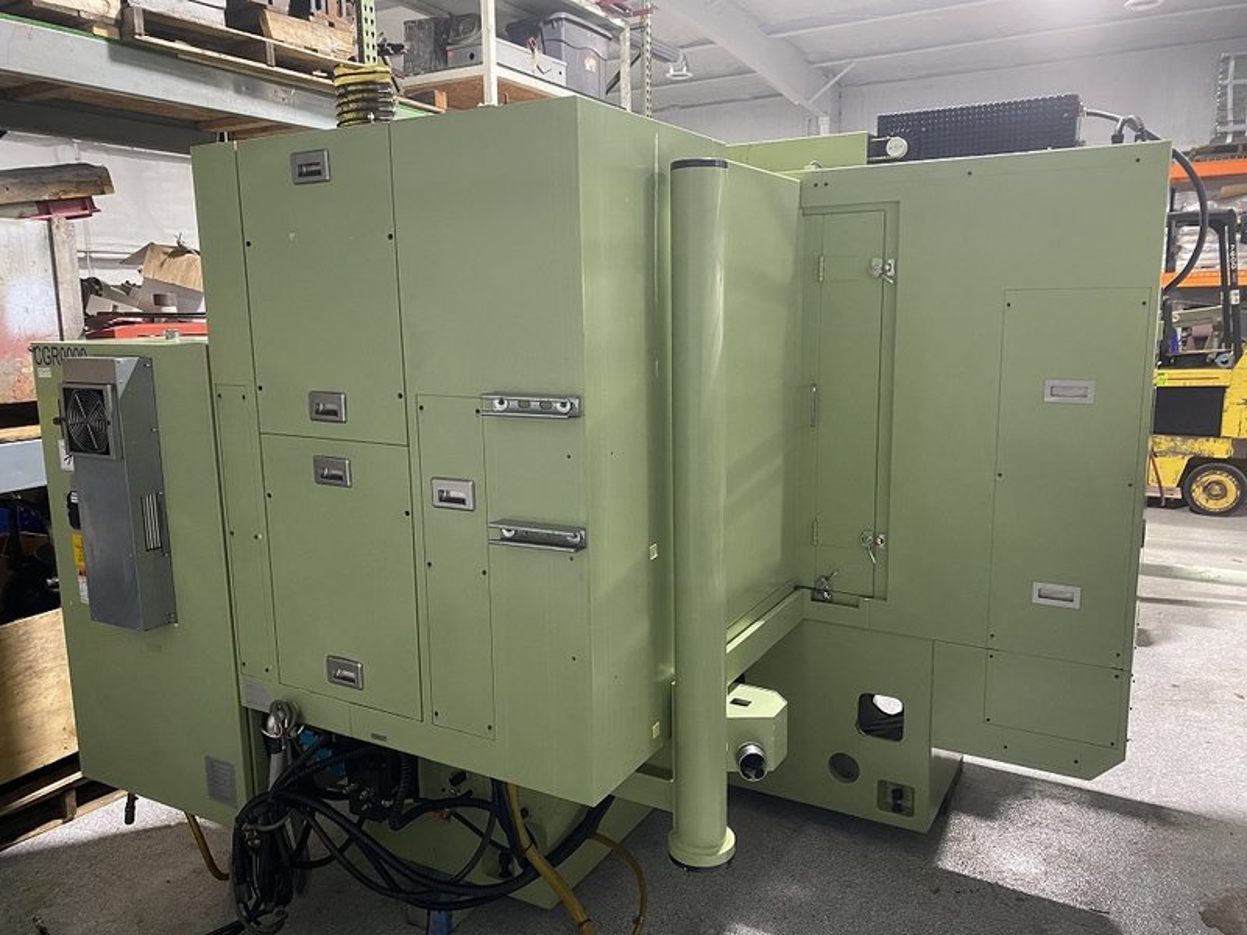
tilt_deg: -10.6
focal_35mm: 26
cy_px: 468
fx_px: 937
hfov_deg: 67.3
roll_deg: +1.0
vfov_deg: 53.1
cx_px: 624
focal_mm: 4.25
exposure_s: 1/60
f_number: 1.8
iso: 320
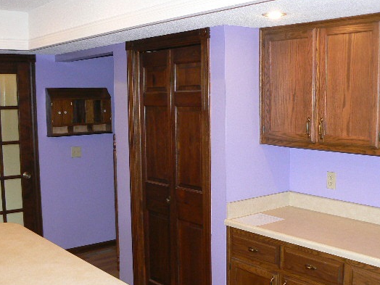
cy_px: 165
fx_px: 483
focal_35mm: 44
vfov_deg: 32.8
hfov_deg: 42.9
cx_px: 194
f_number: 2.8
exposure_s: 1/30
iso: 160
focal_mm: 6
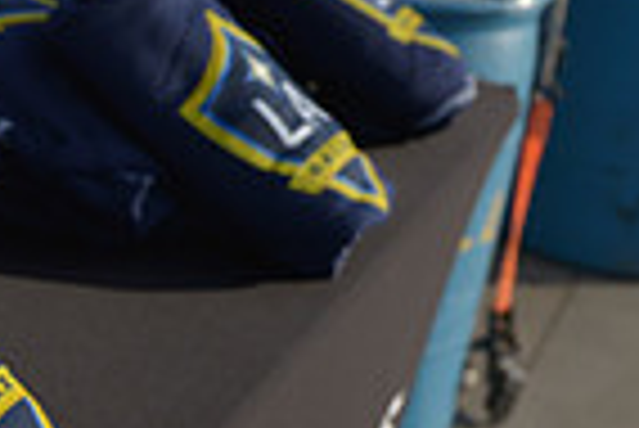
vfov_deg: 12.9
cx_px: -166
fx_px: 1883
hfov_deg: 18.1
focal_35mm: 106
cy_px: 376
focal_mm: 26
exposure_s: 1/2500
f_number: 4
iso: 200
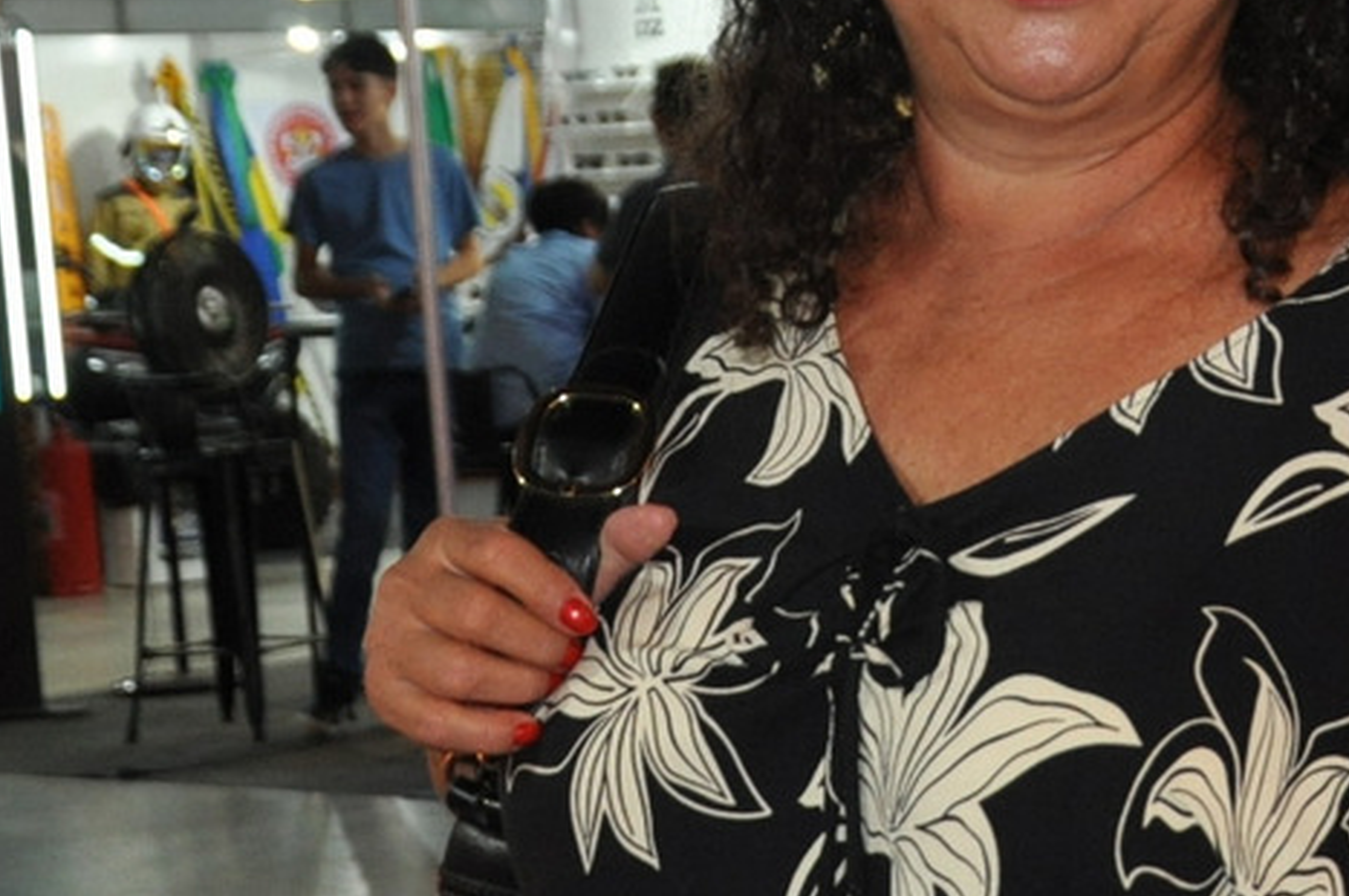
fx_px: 4715
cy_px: 488
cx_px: 1667
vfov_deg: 10.8
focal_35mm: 126
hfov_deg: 15.6
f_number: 4
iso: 800
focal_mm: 28
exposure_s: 1/60
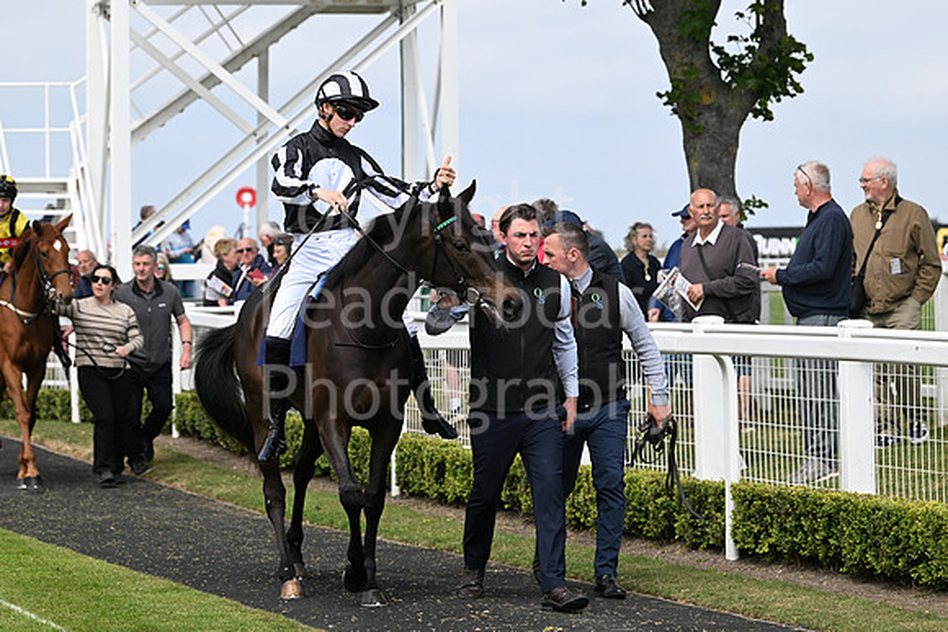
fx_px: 3556
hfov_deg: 15.2
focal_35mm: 135
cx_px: 474
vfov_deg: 10.2
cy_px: 316
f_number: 6.3
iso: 400
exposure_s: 1/1250
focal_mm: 135
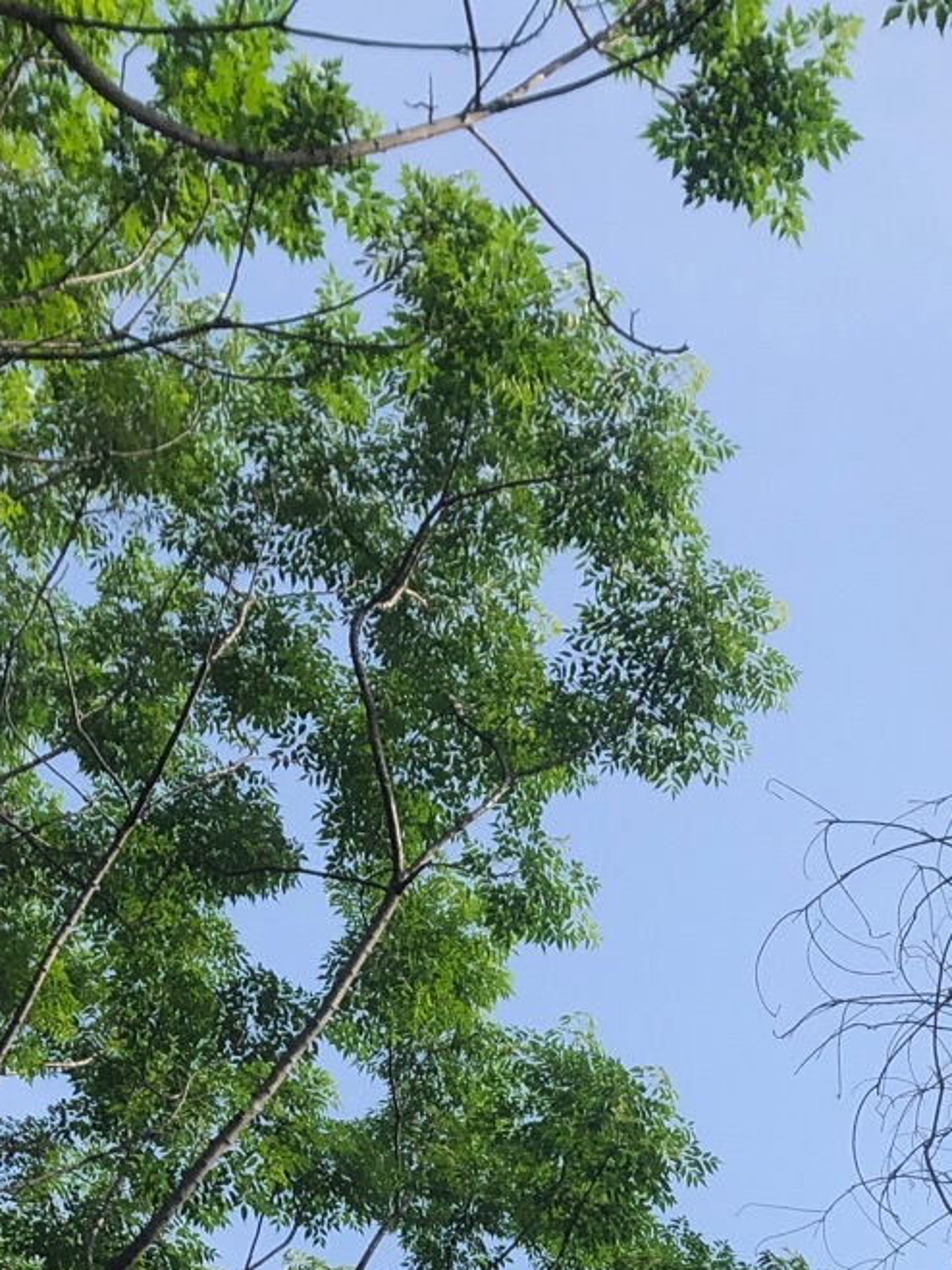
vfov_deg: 20.4
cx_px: 800
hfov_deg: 17.2
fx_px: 3118
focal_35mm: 85
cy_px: 1788
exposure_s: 1/1779
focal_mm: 3.99
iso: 20
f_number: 1.8
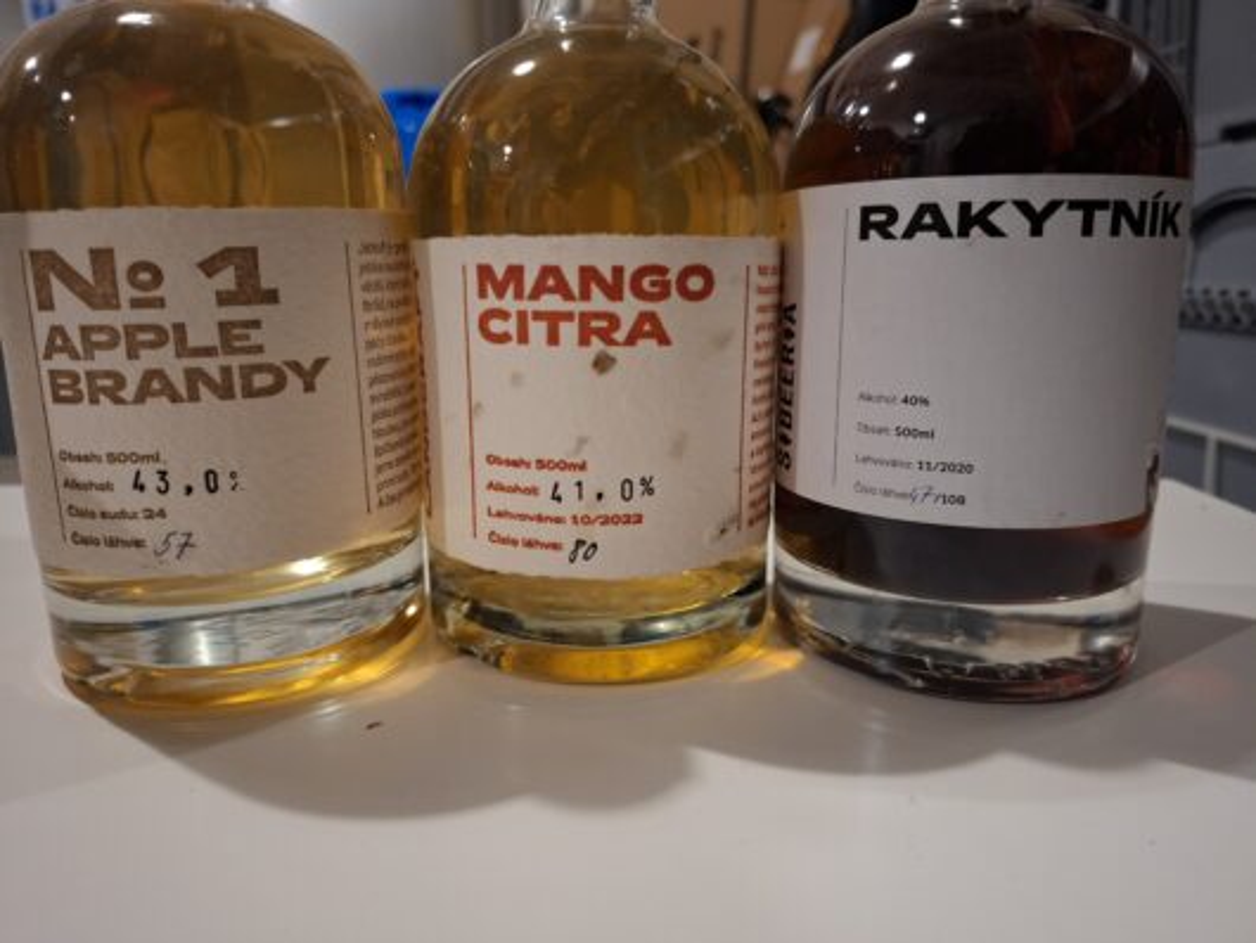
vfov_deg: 58.9
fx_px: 835
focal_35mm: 23
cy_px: 472
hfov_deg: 73.9
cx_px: 628
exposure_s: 1/20
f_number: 1.8
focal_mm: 5.54
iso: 800
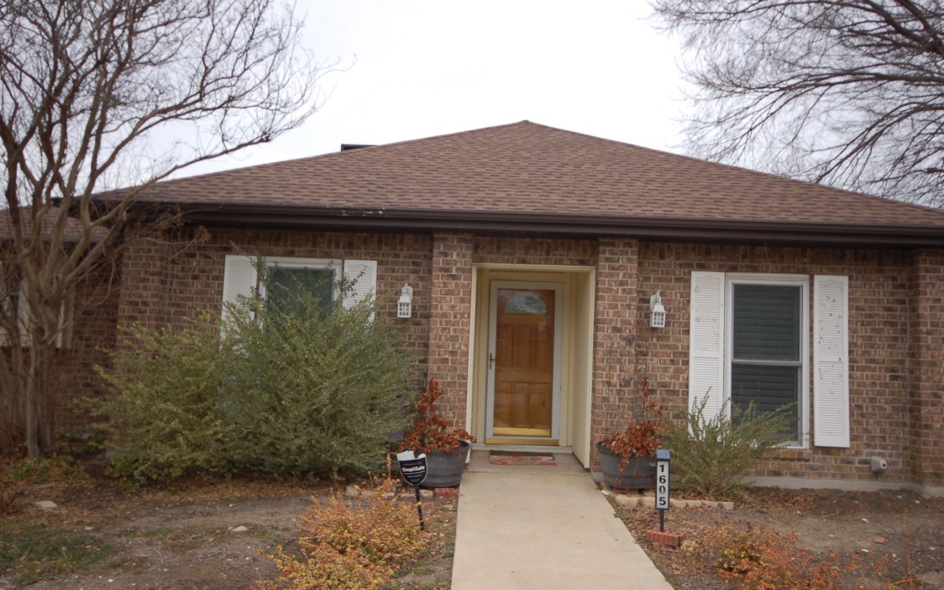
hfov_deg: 61.2
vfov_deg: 40.6
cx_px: 467
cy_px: 284
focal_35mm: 31
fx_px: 797
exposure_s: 1/250
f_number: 8
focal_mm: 20
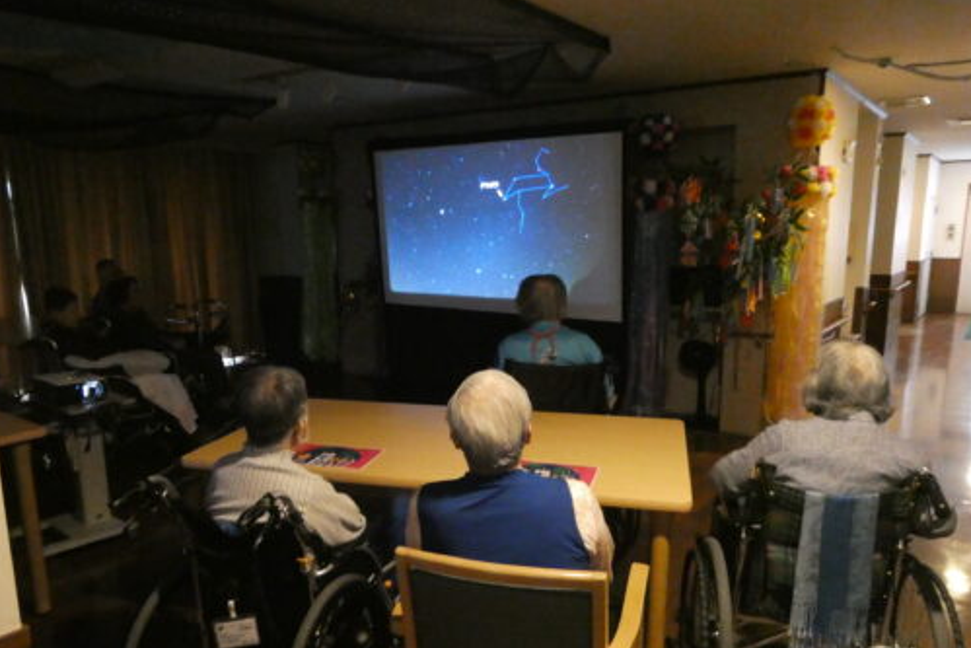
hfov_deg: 67.4
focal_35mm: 27
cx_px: 475
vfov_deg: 47.8
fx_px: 728
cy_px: 378
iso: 1600
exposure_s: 1/20
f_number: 3.5
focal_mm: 4.3
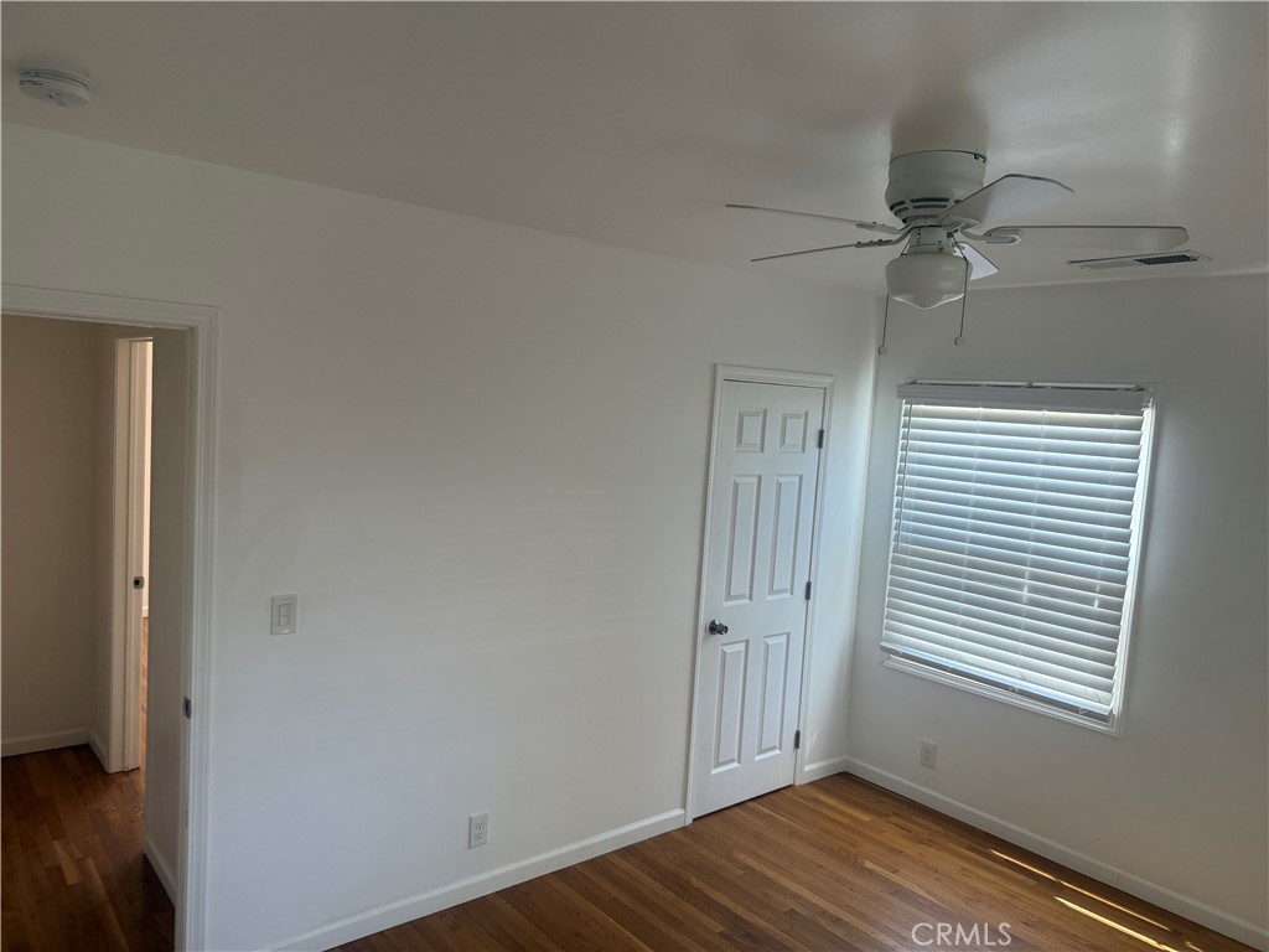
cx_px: 634
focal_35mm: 24
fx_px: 880
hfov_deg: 71.6
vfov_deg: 56.8
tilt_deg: -5.3
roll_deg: -3.7
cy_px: 476
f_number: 1.78
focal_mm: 6.76
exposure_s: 1/121
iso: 160
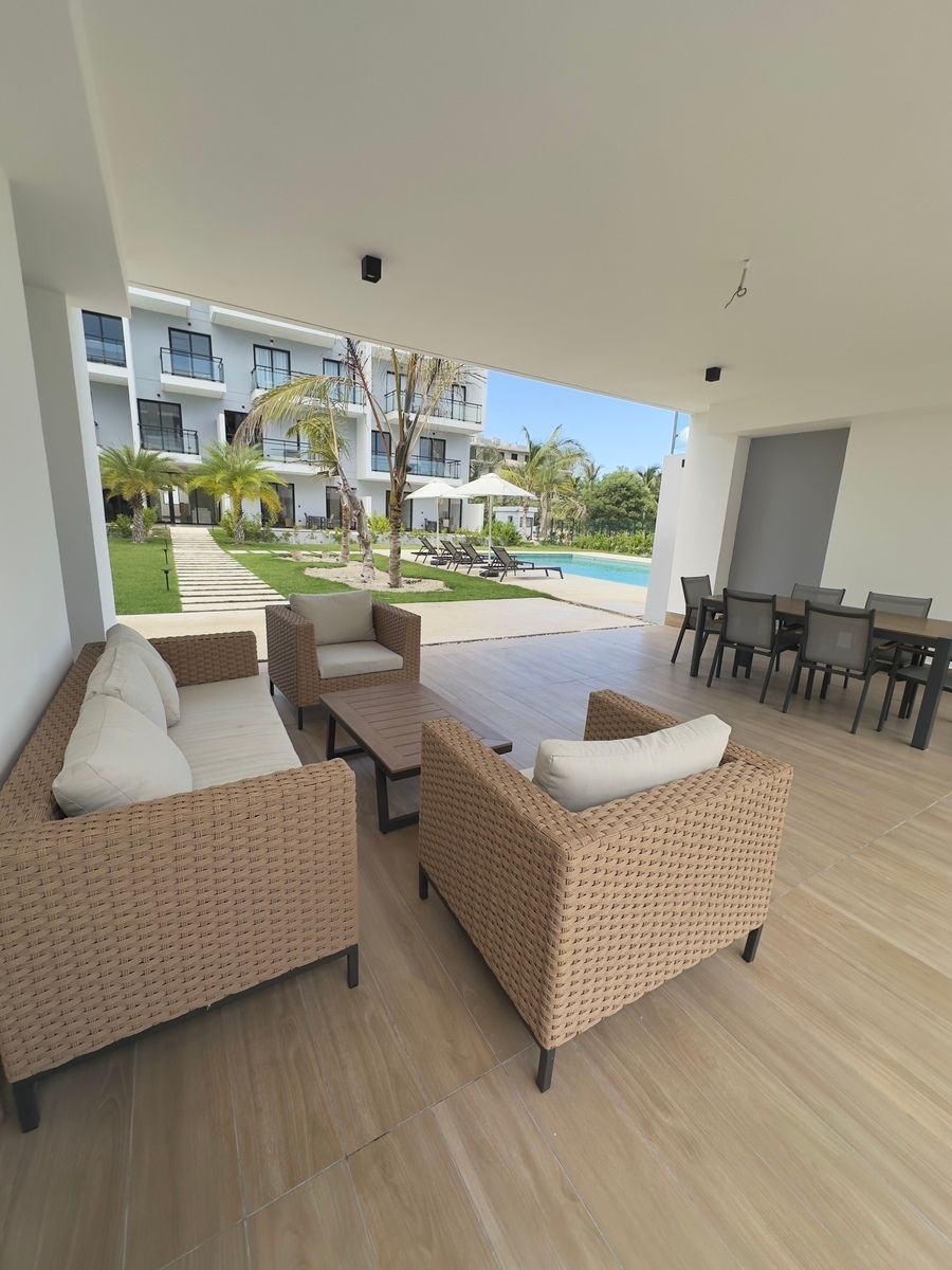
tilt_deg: -12.1
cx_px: 476
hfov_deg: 85.7
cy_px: 635
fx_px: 513
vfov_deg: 102.1
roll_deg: -4.4
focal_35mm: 14
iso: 40
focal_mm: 2.22
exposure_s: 1/483
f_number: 2.2
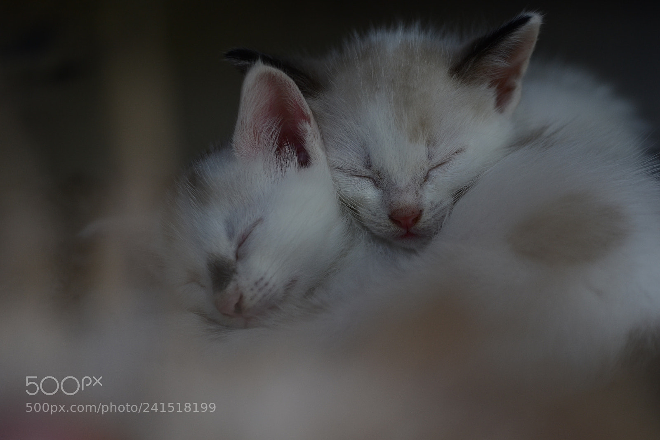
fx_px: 962
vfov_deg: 25.7
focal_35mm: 52
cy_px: 220
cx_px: 330
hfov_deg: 37.9
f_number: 2.8
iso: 200
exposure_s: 1/500
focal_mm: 35
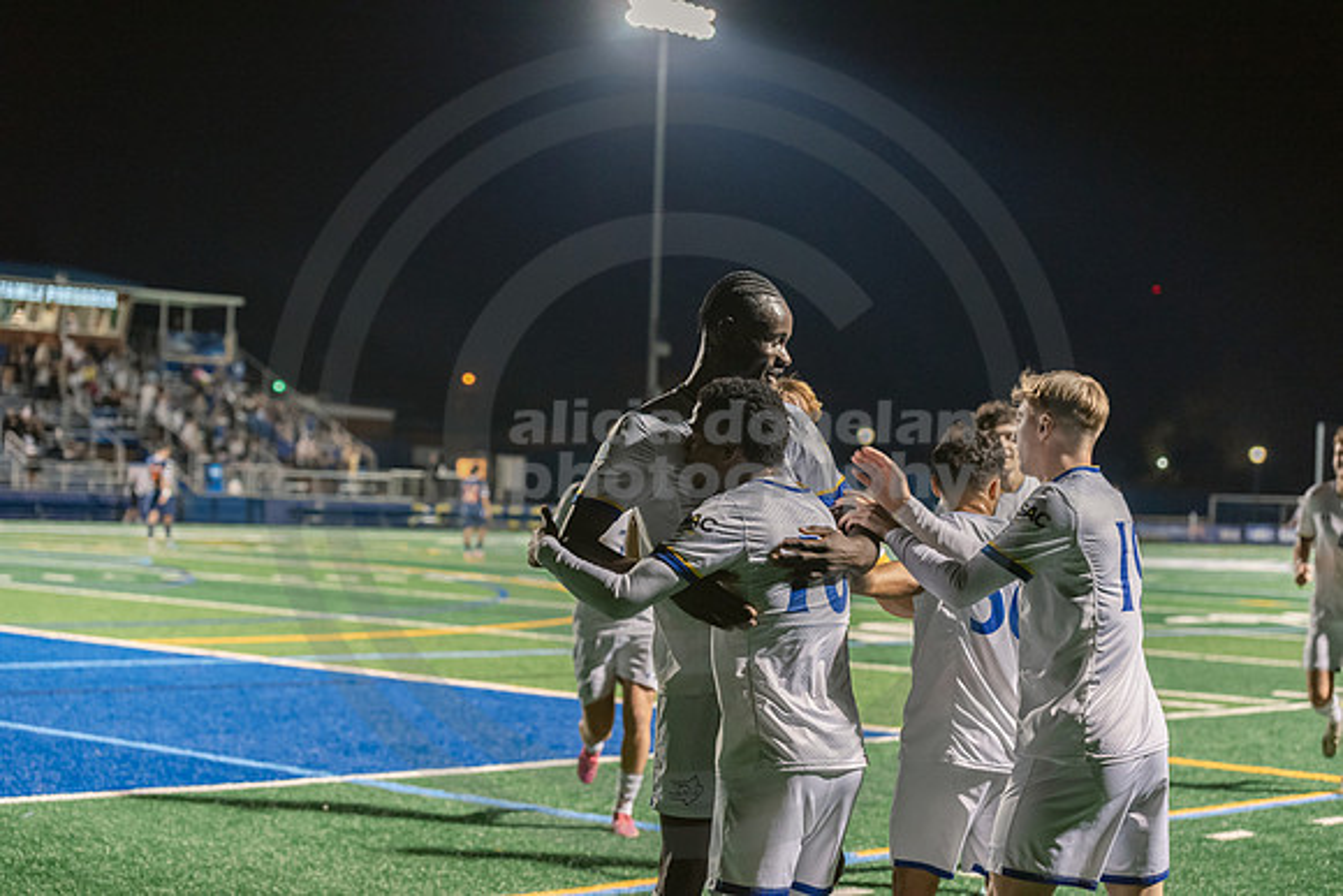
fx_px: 2612
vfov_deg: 19.5
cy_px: 448
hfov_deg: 28.8
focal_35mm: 70
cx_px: 672
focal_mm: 70
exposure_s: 1/250
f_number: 3.2
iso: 2500
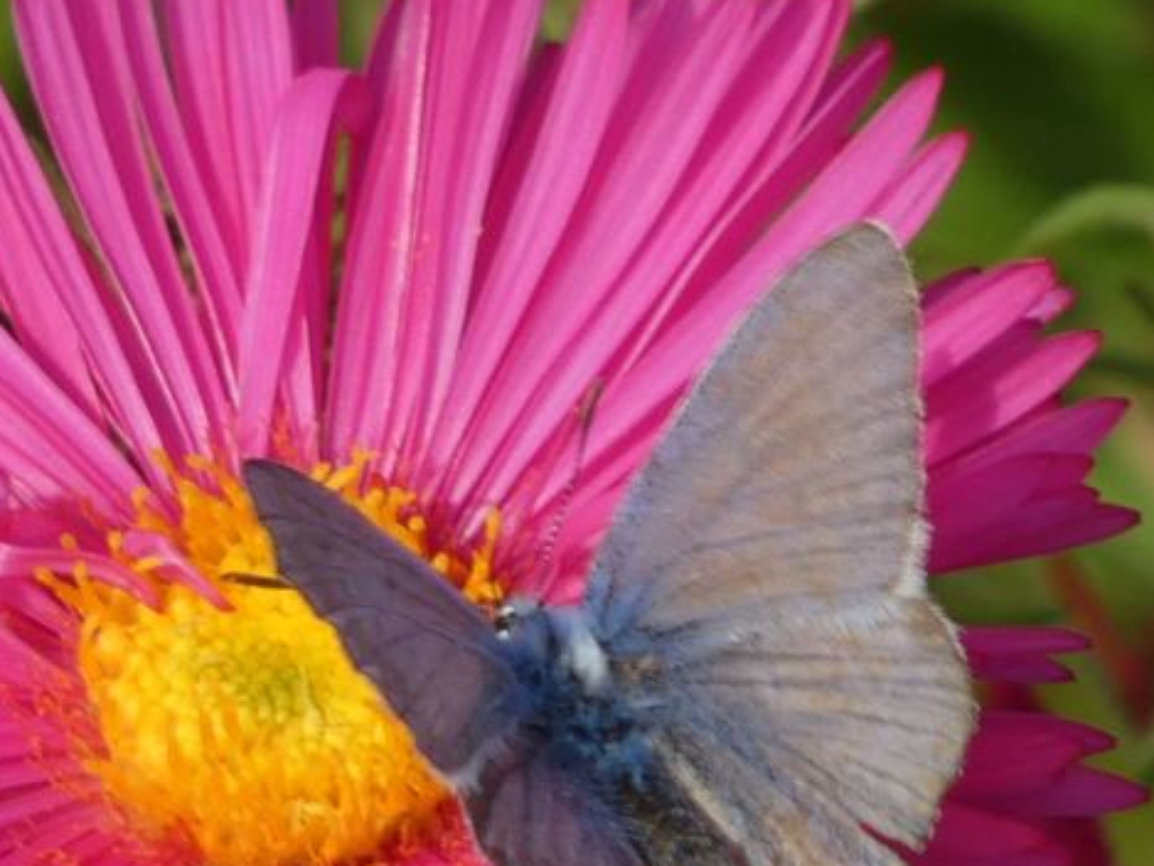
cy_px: 645
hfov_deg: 2.5
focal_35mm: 778
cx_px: 363
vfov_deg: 1.9
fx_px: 25943
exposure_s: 1/100
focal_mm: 76.7
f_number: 5.6
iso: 80
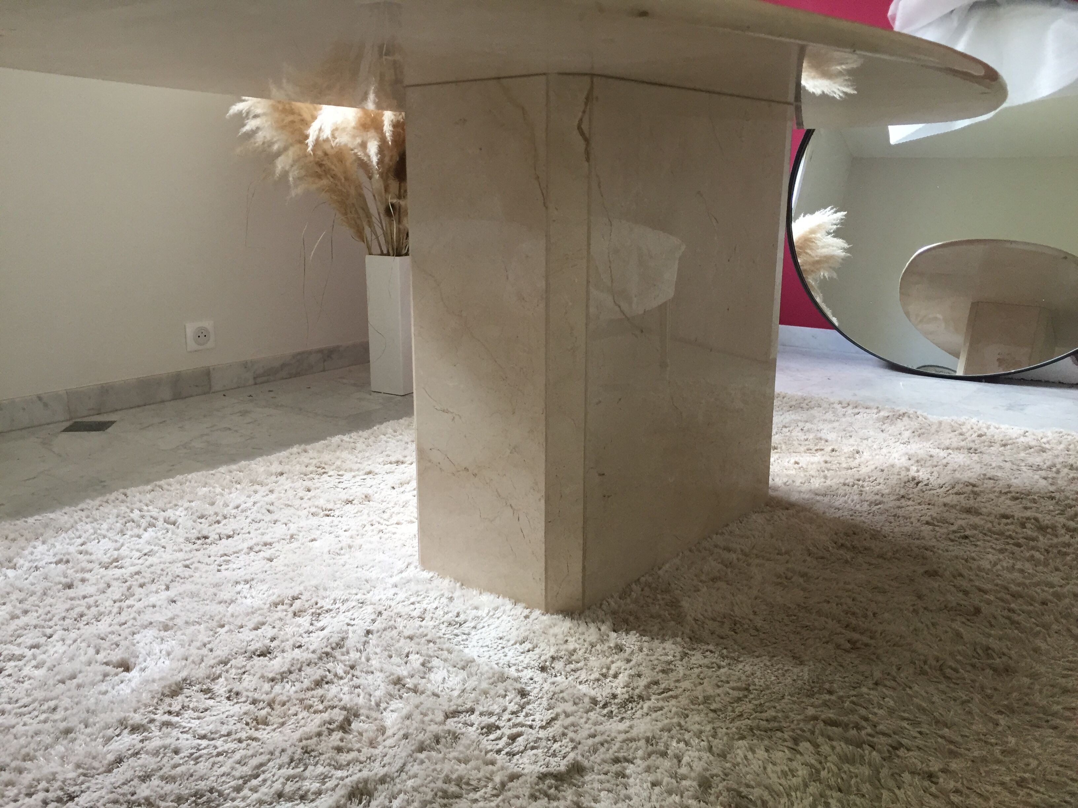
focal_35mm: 29
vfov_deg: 48.2
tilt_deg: -13.2
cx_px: 539
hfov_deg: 61.7
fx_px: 903
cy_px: 404
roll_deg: +0.6
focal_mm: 4.15
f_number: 2.2
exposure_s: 1/33
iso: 64
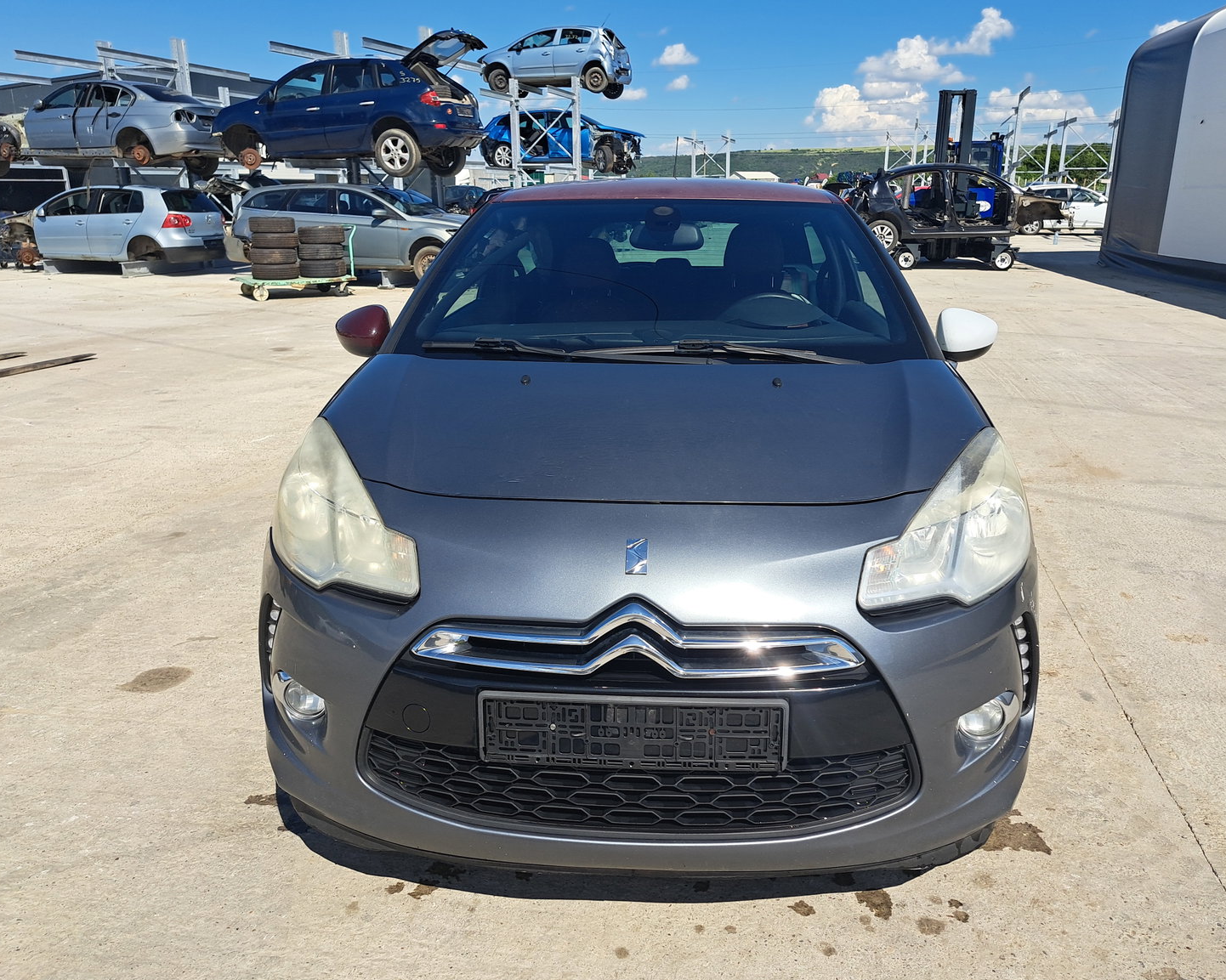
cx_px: 645
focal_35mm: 26
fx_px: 943
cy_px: 490
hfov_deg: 66.0
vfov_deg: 54.9
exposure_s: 1/1203
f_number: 1.8
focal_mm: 5.23
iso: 50
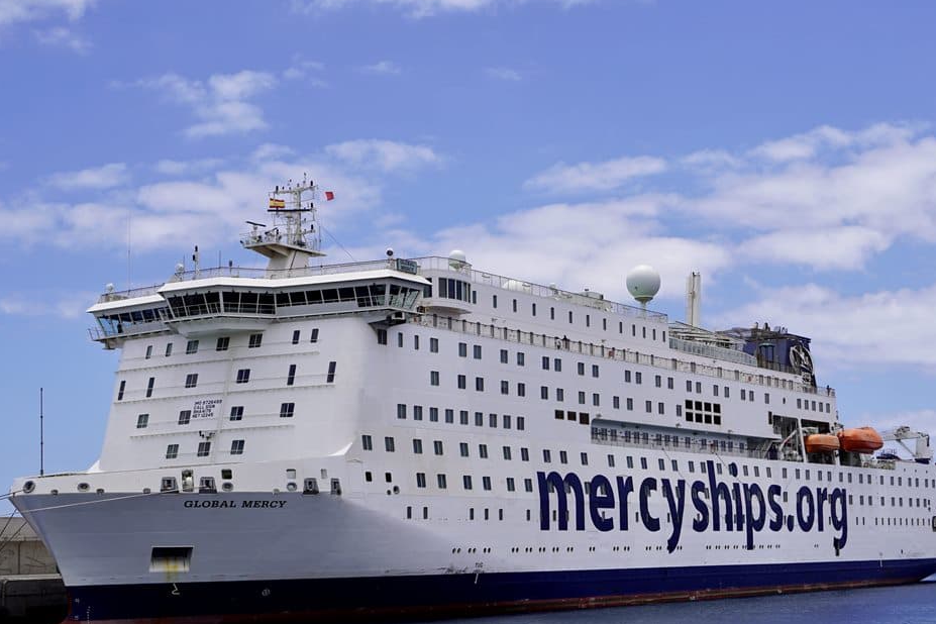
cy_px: 398
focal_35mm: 69
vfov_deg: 19.7
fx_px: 1794
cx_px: 579
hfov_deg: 29.1
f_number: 5
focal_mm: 50
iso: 100
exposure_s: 1/1000
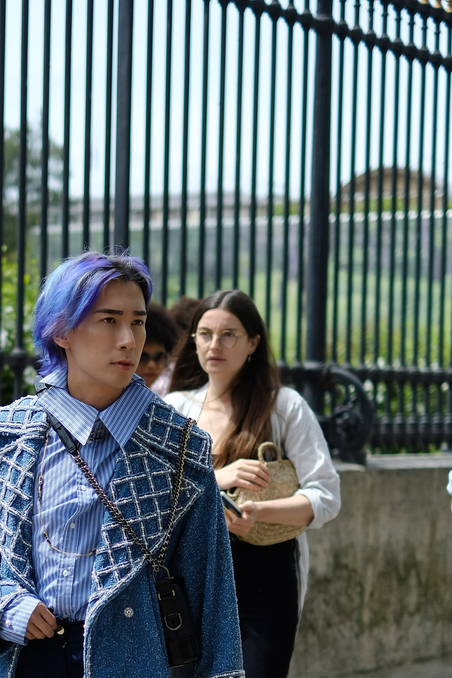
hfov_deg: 12.1
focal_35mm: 113
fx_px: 2128
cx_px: 66
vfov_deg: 17.9
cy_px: 576
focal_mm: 35
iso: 200
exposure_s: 1/8000
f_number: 1.4
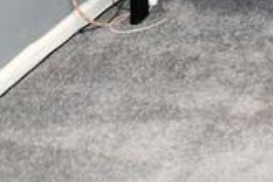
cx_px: 597
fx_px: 849
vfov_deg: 10.7
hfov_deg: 14.2
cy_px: -237
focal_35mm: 112
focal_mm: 12
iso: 1100
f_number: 4
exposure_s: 1/60
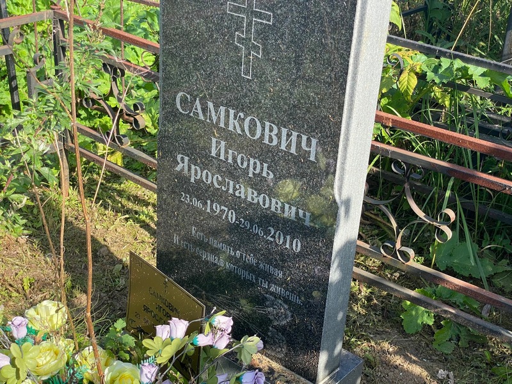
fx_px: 769
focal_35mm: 52
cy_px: 192
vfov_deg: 28.0
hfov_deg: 36.8
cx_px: 256
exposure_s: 1/424
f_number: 2
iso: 20
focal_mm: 6
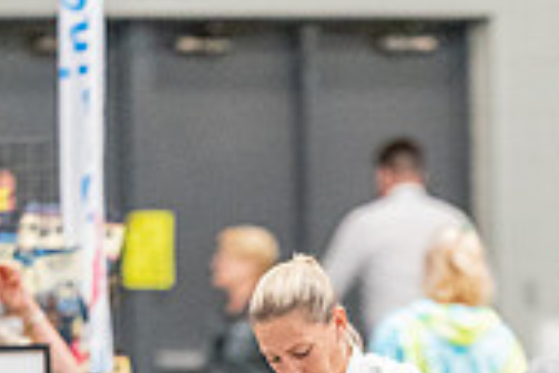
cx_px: 376
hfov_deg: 3.0
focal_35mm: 689
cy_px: 628
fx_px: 10698
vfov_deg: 2.0
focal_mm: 200
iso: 8000
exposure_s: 1/250
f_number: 2.8
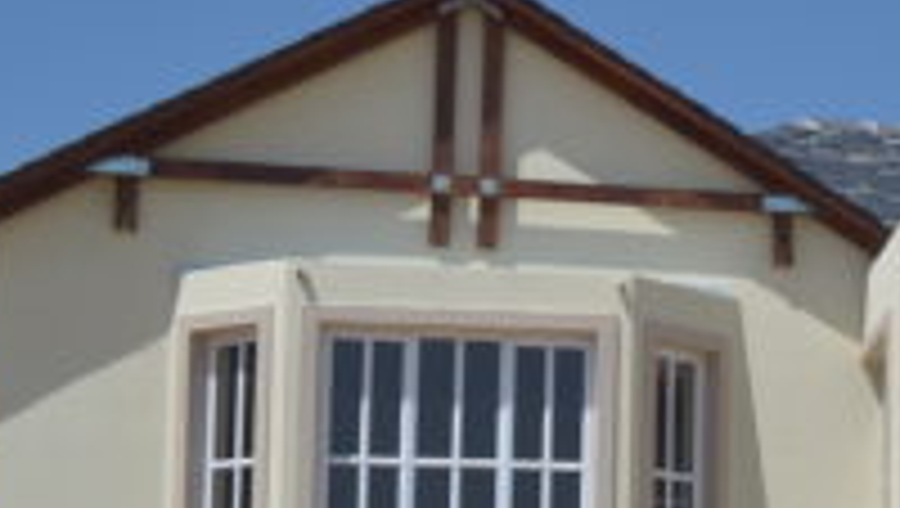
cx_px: 1292
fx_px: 2700
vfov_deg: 10.7
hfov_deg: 17.3
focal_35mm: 113
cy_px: 530
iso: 100
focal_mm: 24
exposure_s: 1/250
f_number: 8
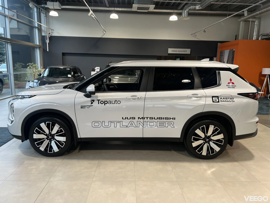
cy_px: 102
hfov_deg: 67.3
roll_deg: -0.6
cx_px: 135
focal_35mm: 26
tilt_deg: -10.6
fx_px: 203
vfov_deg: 53.1
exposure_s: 1/121
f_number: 1.5
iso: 50
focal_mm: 5.7
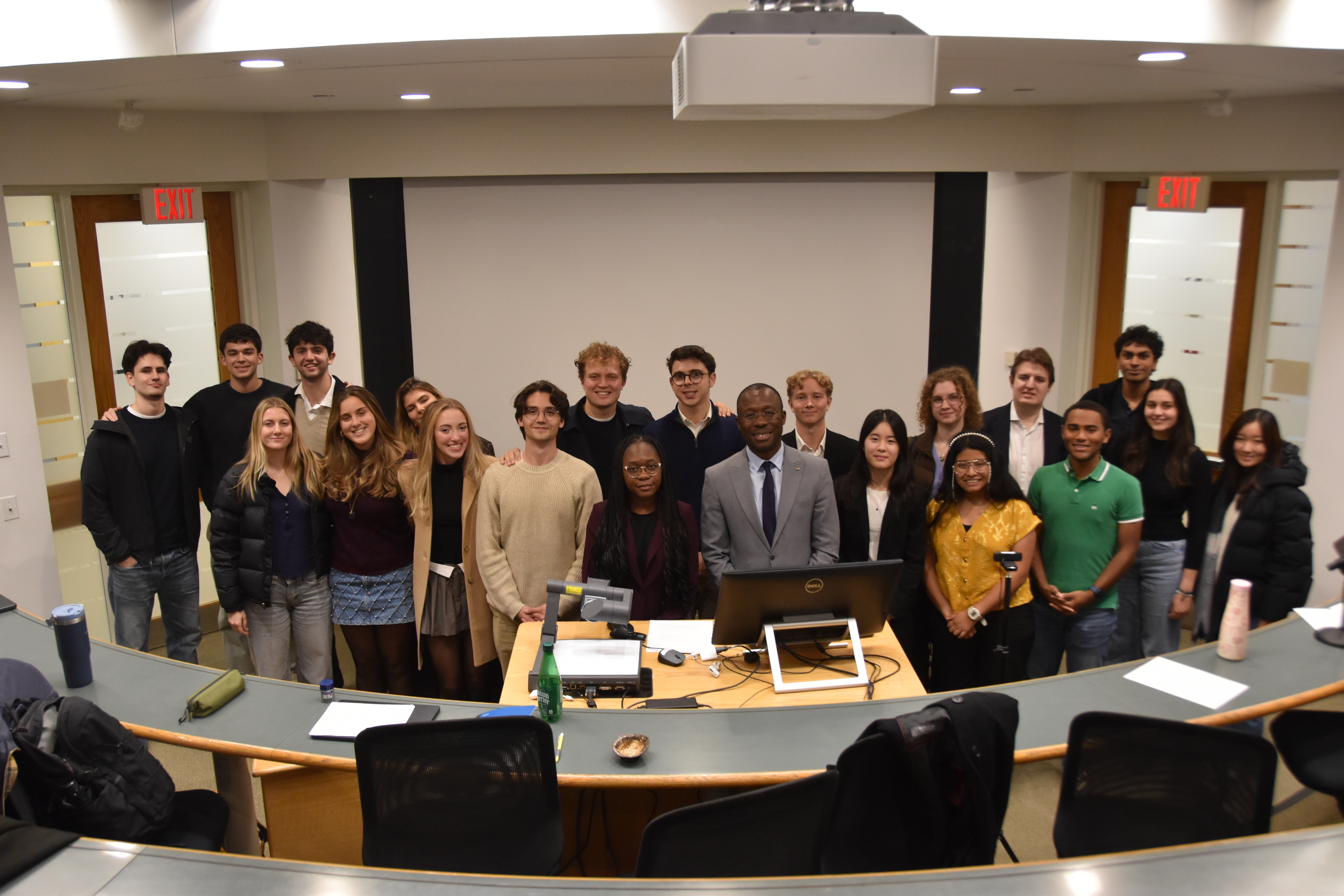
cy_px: 448
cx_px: 672
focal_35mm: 30
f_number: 3.5
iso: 1100
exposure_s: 1/60
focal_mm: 20
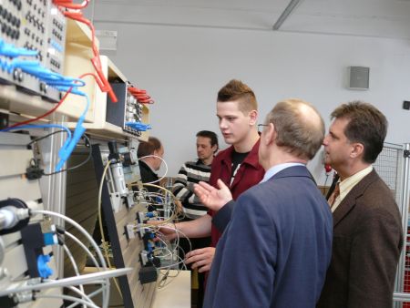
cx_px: 205
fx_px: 498
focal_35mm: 42
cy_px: 154
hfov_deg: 44.8
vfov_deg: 34.4
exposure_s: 1/30
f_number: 2.8
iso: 100
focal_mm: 8.4
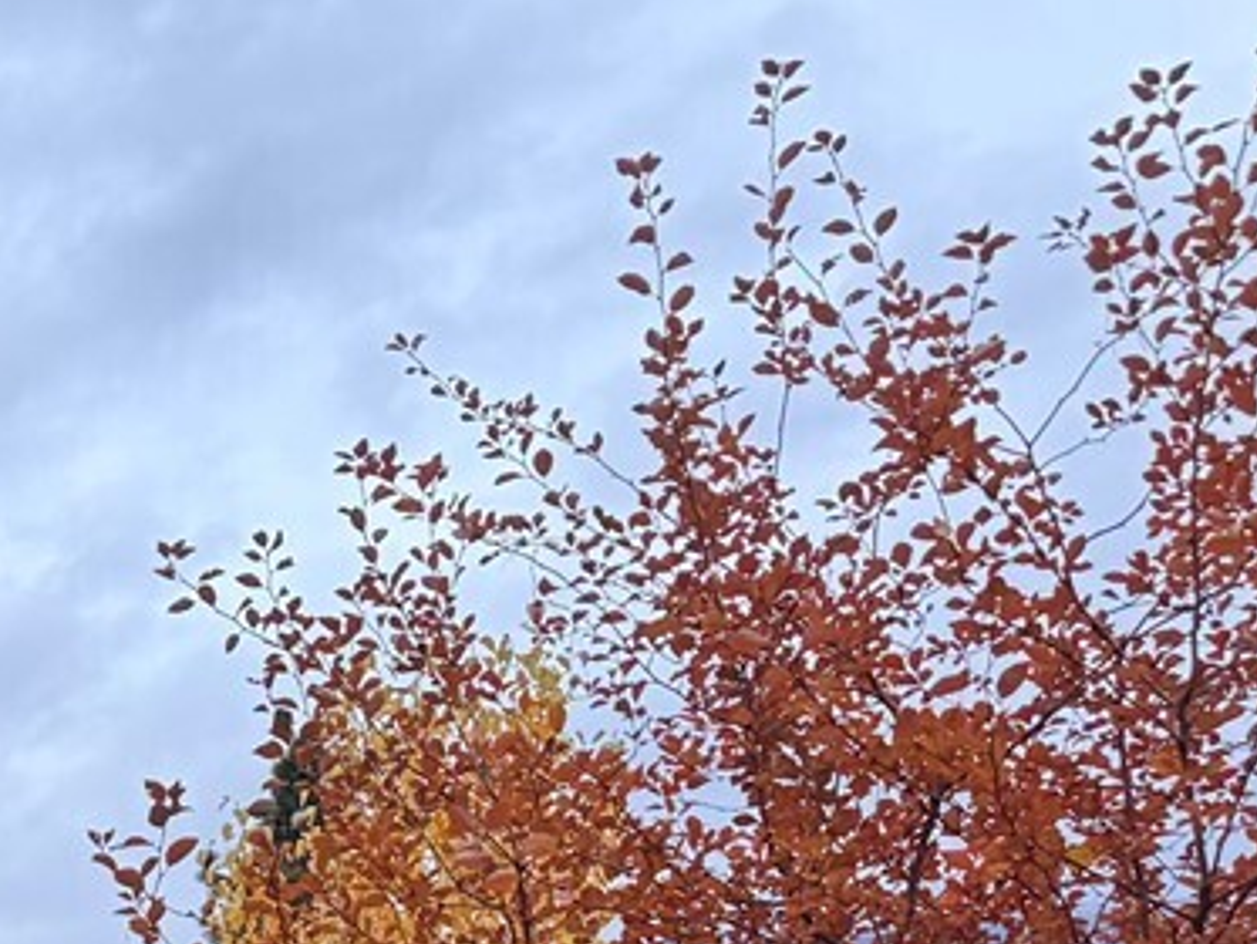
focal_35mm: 103
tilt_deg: +9.9
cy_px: 1106
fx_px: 3741
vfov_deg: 14.0
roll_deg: -1.3
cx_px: -1014
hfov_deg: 16.1
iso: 200
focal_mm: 6.76
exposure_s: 1/121
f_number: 1.78
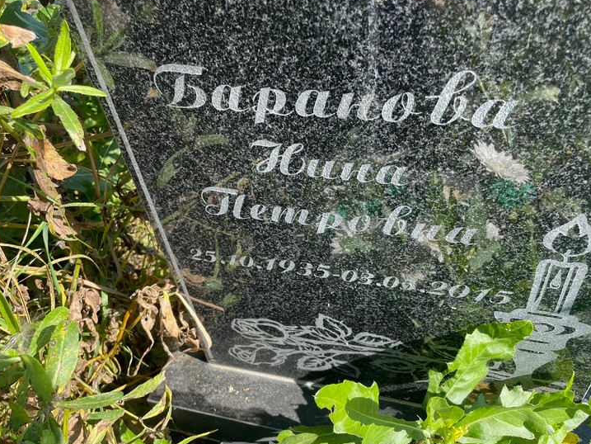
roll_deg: +6.0
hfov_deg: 61.5
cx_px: 321
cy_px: 235
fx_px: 495
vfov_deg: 48.2
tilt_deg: -39.1
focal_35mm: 29
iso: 32
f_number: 1.6
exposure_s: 1/729
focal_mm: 4.2
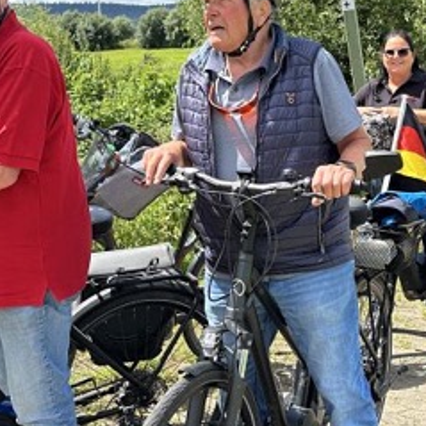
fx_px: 989
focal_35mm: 71
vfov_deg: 24.1
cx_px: 280
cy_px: 107
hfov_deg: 24.2
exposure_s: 1/3155
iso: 80
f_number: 1.78
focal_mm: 6.86
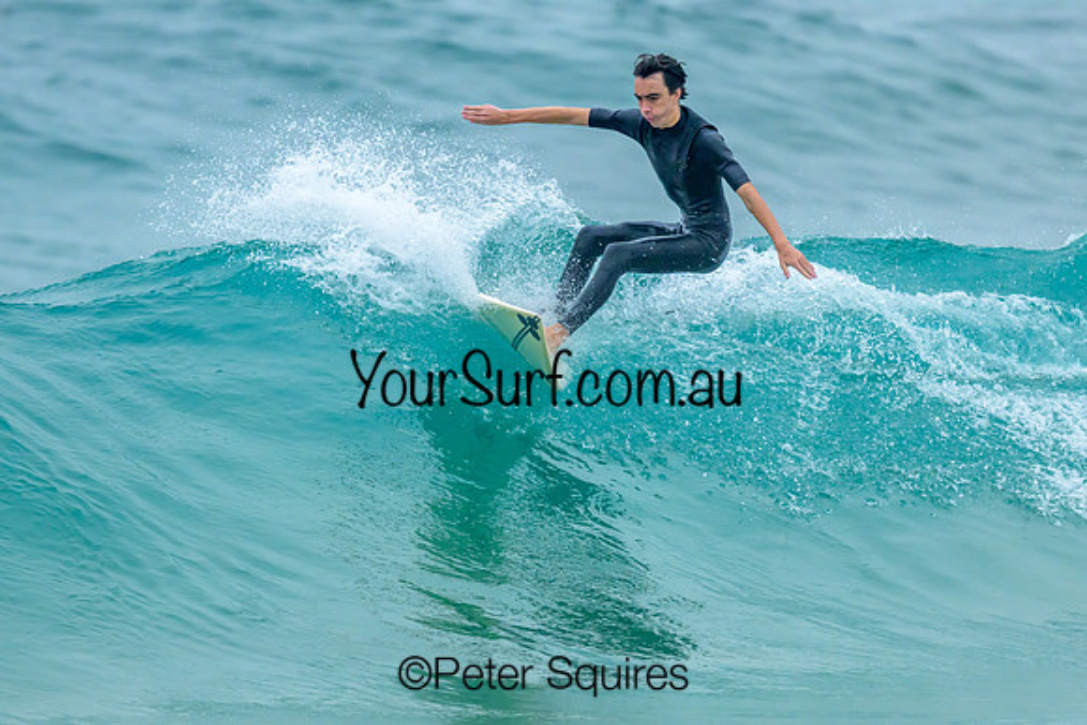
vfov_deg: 1.3
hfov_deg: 2.0
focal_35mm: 1042
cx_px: 562
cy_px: 322
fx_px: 31479
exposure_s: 1/2000
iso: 1800
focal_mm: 800
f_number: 6.3
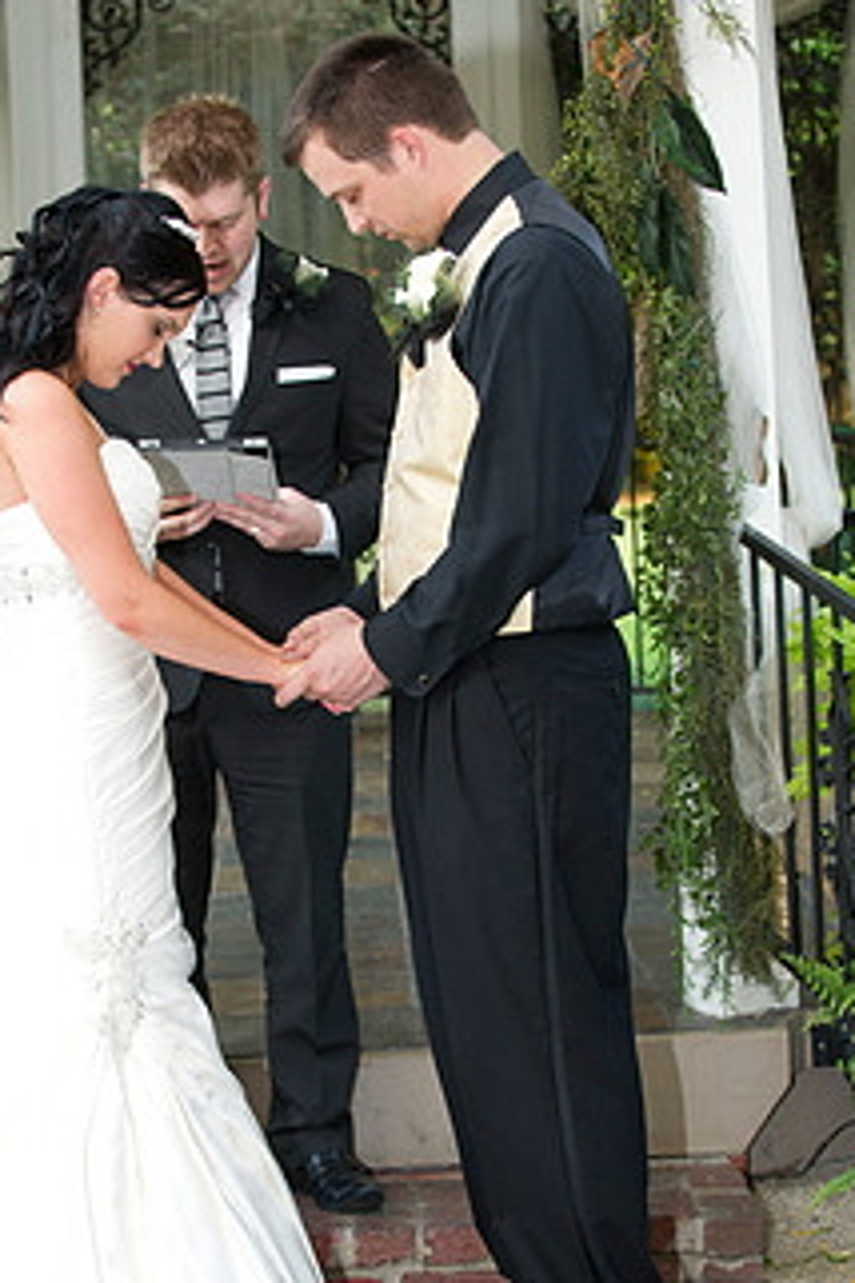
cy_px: 767
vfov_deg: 20.8
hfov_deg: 14.0
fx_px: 3491
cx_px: 338
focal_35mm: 98
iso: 800
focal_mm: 70
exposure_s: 1/125
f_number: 4
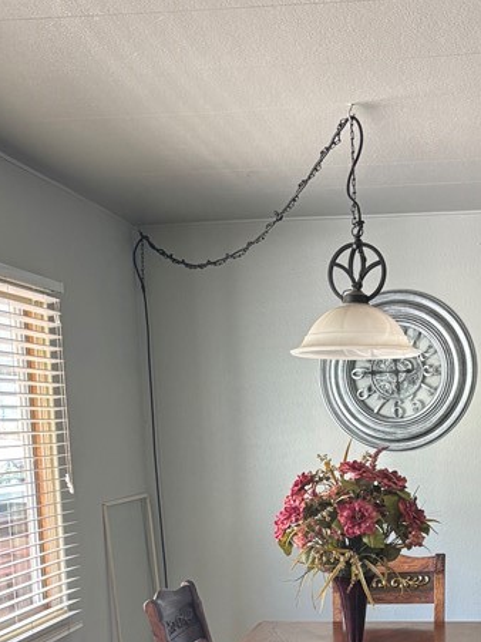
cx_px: 347
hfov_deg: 24.6
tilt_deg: -9.7
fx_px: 1094
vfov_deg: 31.1
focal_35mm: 59
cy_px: 586
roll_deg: +0.3
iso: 200
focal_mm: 5.96
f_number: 1.6
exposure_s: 1/60
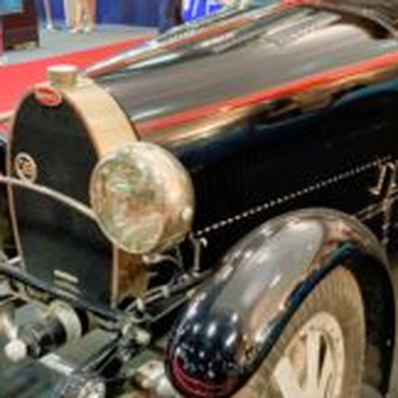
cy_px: 209
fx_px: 663
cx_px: 214
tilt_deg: -21.1
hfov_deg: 33.4
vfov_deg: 33.4
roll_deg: +0.3
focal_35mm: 51
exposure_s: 1/33
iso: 320
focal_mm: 4.25
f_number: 1.8
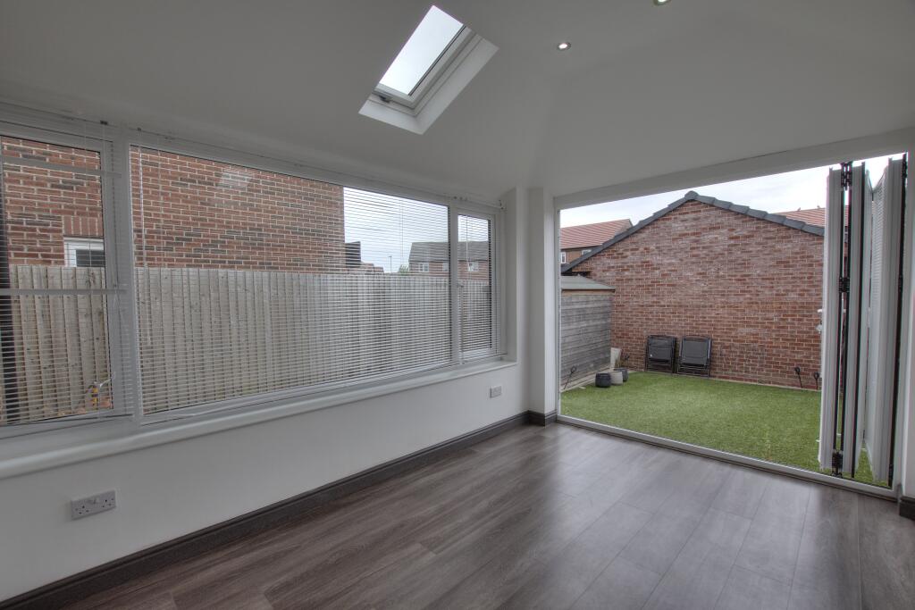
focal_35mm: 15
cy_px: 305
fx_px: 381
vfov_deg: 77.3
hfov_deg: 100.4
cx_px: 458
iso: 400
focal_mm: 10
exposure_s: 1/200
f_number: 8
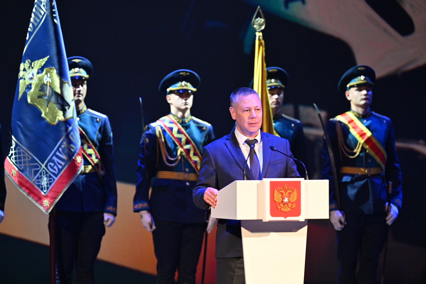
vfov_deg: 7.4
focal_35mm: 185
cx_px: 213
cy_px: 142
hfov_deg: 11.1
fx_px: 2189
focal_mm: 185
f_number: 4
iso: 5000
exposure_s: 1/500
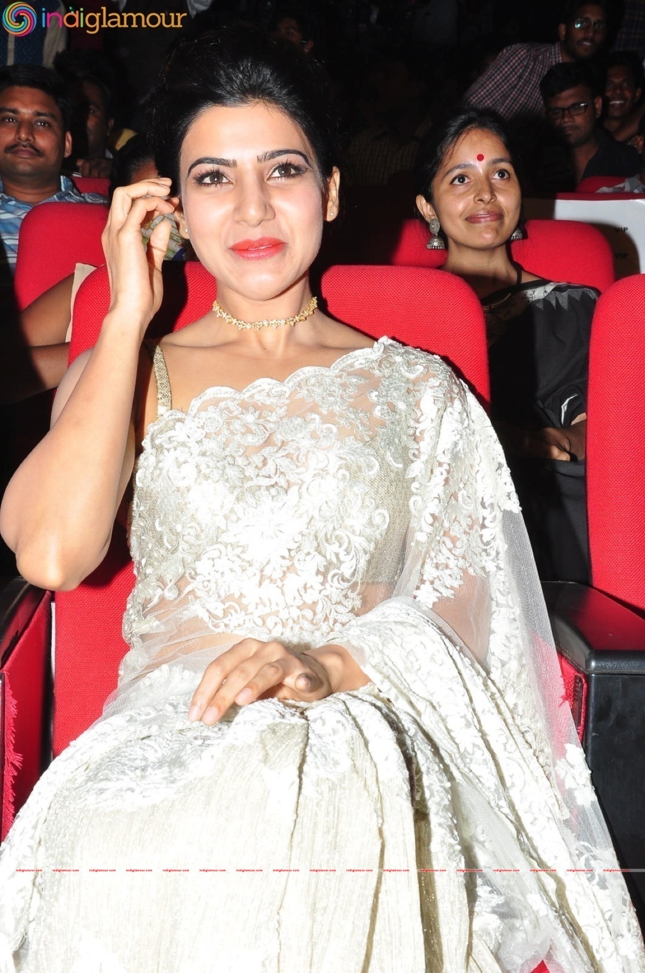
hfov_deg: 23.7
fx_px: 1536
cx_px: 322
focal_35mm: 57
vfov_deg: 35.1
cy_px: 486
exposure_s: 1/125
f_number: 11
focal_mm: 38
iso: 400
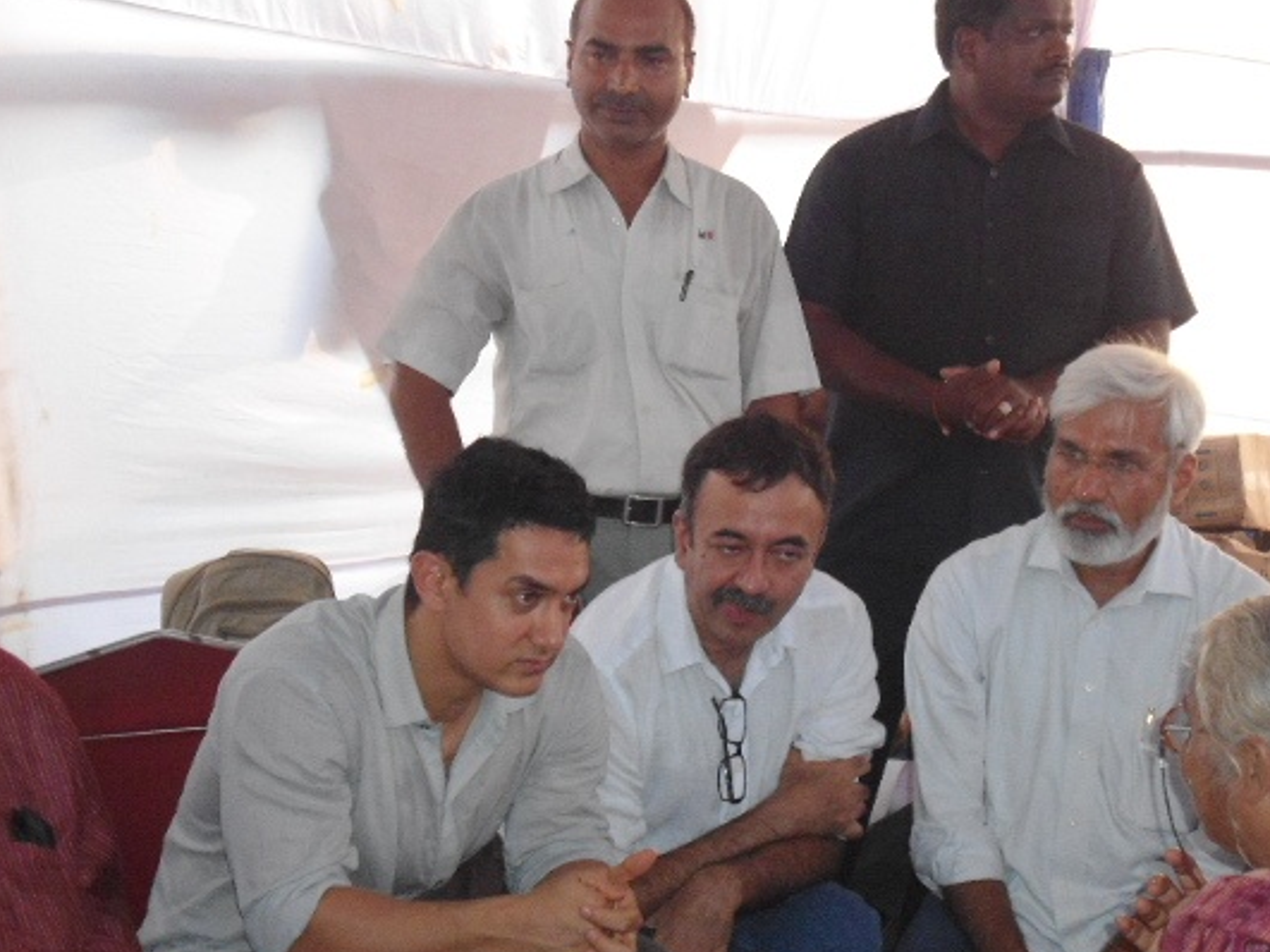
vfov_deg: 19.4
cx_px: 756
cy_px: 483
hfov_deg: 25.6
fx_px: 2788
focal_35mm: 76
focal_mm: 11.2
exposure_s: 1/125
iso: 400
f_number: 4.2
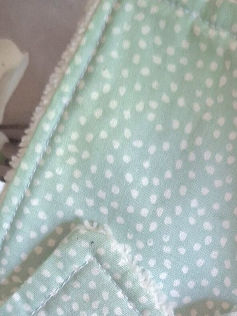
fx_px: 739
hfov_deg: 18.1
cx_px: 179
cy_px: 453
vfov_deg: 21.0
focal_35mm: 81
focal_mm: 4.69
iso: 160
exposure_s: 1/100
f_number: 1.8
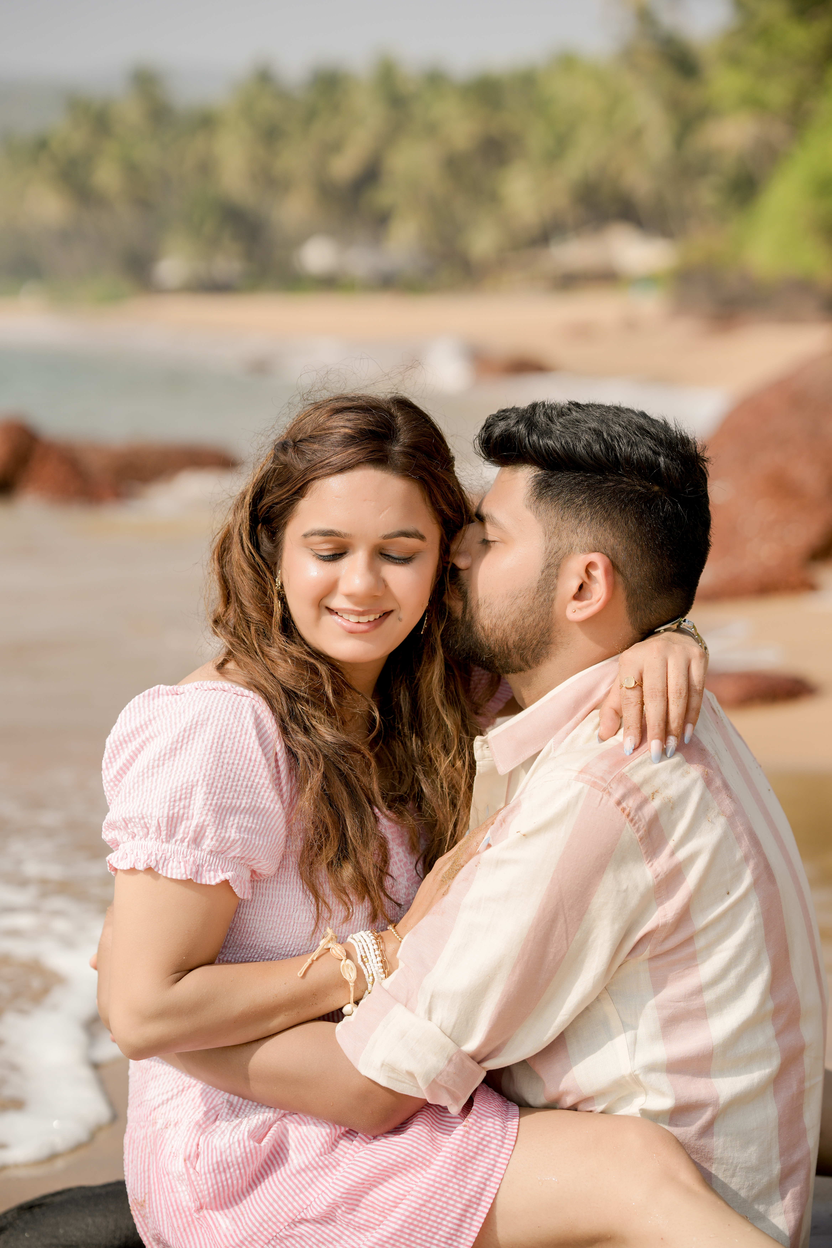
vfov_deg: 23.9
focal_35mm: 85
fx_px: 2946
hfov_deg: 16.1
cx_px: 416
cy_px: 624
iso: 100
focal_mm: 85
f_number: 2.8
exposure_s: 1/2500
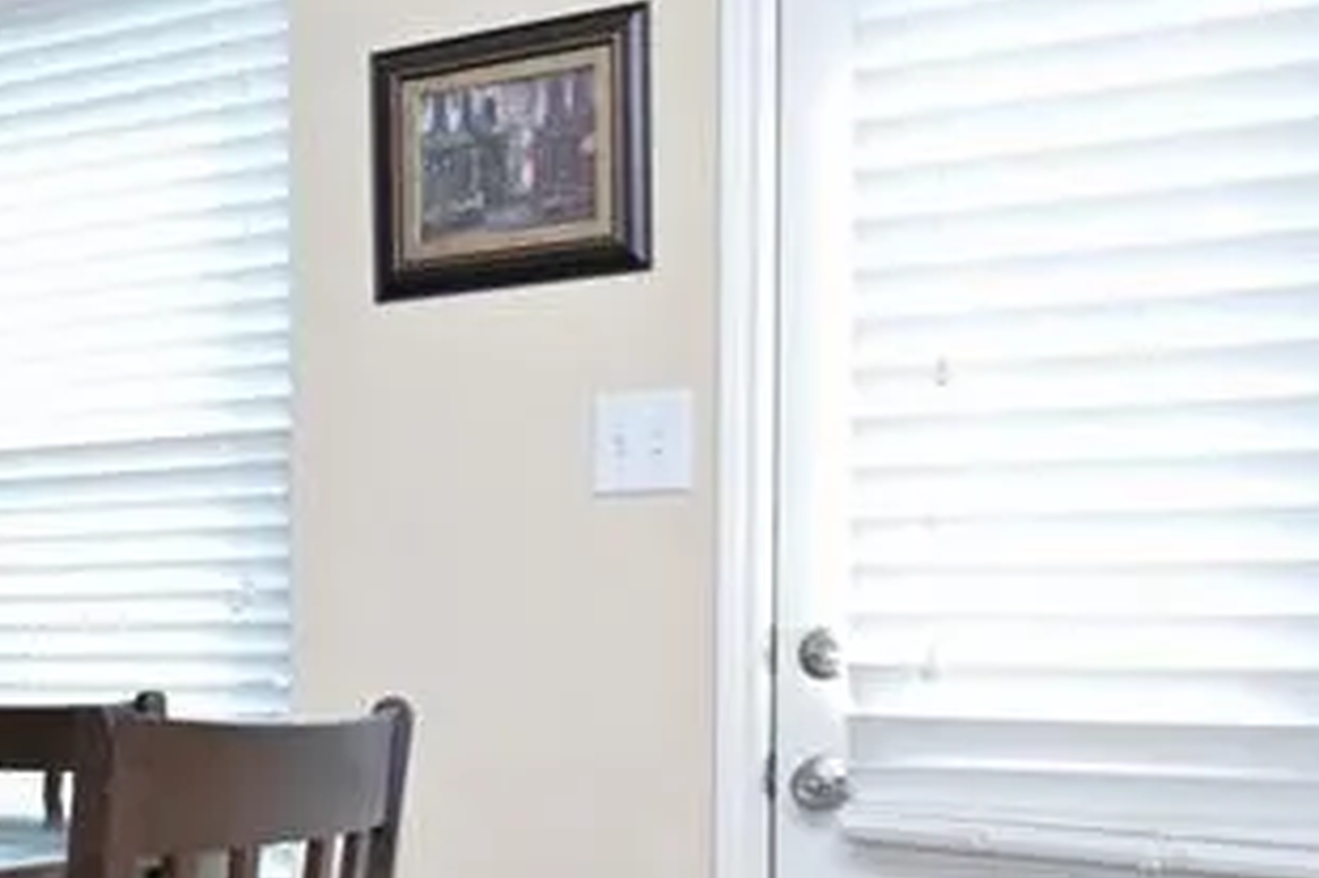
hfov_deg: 33.7
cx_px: 119
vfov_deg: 23.6
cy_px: 780
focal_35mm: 56
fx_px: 2051
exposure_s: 1/50
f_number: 5.6
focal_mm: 17
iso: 200
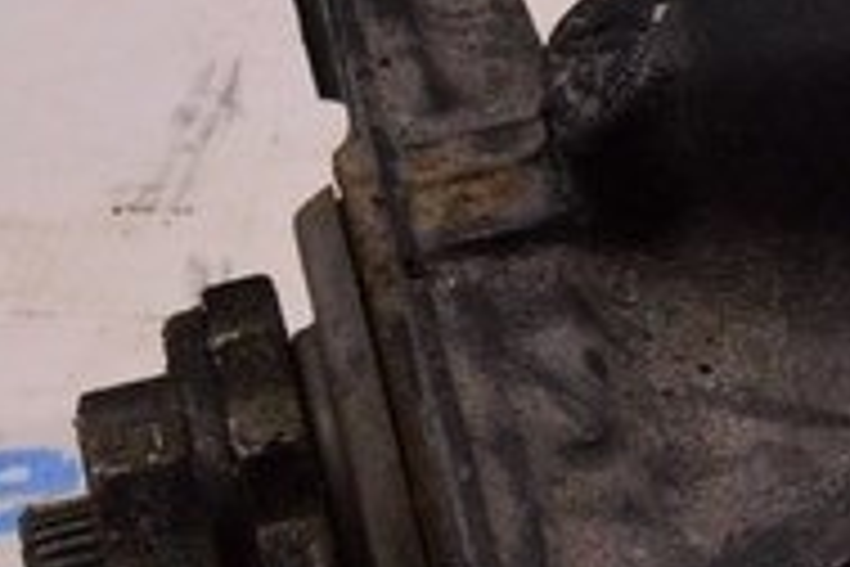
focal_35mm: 243
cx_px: 1574
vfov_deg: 5.7
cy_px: 394
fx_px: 5737
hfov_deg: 8.1
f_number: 8
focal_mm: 30
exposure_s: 1/160
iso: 1600
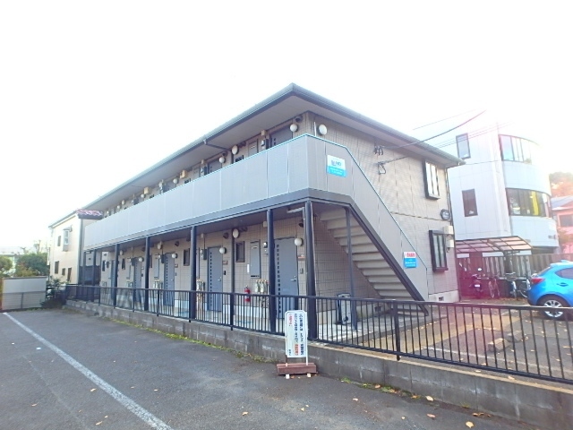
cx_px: 286
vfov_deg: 63.4
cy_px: 215
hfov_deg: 79.0
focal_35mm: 21
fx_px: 348
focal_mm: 3.7
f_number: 3.5
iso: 125
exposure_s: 1/60
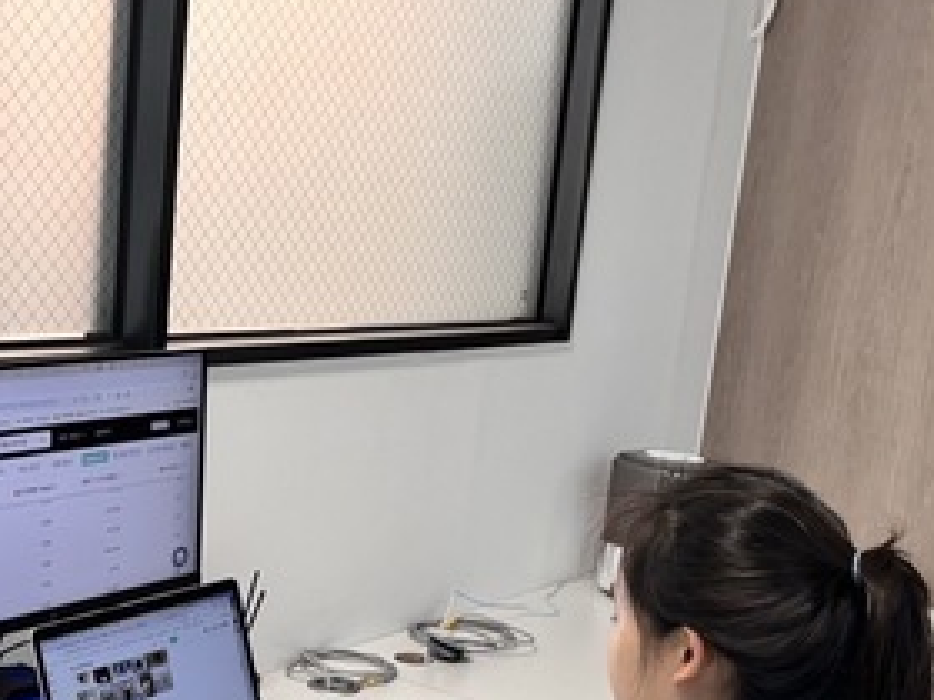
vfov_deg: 22.2
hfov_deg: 29.8
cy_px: 588
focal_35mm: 65
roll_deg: -7.3
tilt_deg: -14.8
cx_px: 547
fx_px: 1754
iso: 125
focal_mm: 5.96
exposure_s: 1/120
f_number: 1.6
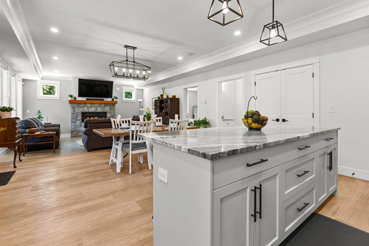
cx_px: 184
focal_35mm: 16
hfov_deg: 96.7
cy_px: 123
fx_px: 164
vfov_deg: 73.8
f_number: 9
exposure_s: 1.3
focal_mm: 16
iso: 100
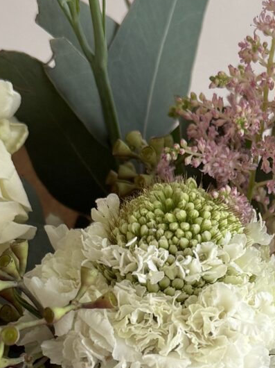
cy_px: 412
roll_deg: +1.1
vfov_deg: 16.4
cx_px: 247
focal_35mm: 116
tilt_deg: -3.2
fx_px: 1230
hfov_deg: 12.7
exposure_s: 1/60
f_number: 1.78
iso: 125
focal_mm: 6.76
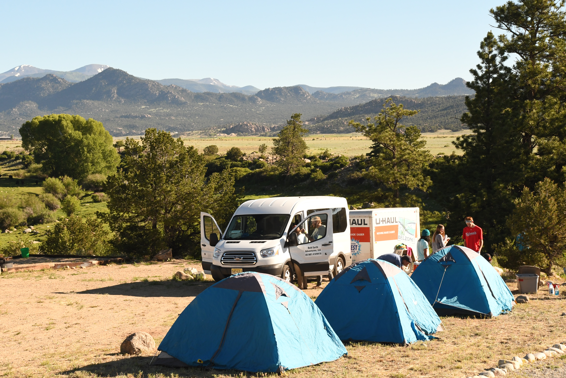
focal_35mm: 78
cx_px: 283
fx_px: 1226
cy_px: 189
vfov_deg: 17.5
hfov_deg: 26.0
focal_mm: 52
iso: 800
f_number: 10
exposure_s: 1/800
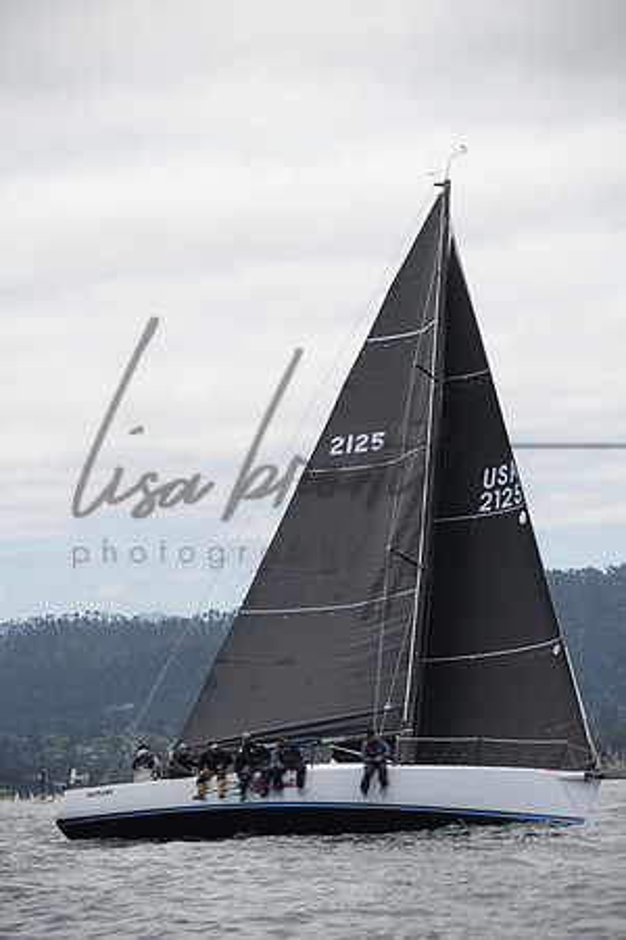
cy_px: 470
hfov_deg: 7.6
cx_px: 313
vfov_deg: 11.4
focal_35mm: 180
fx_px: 4695
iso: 500
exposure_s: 1/1600
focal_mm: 180
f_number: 7.6
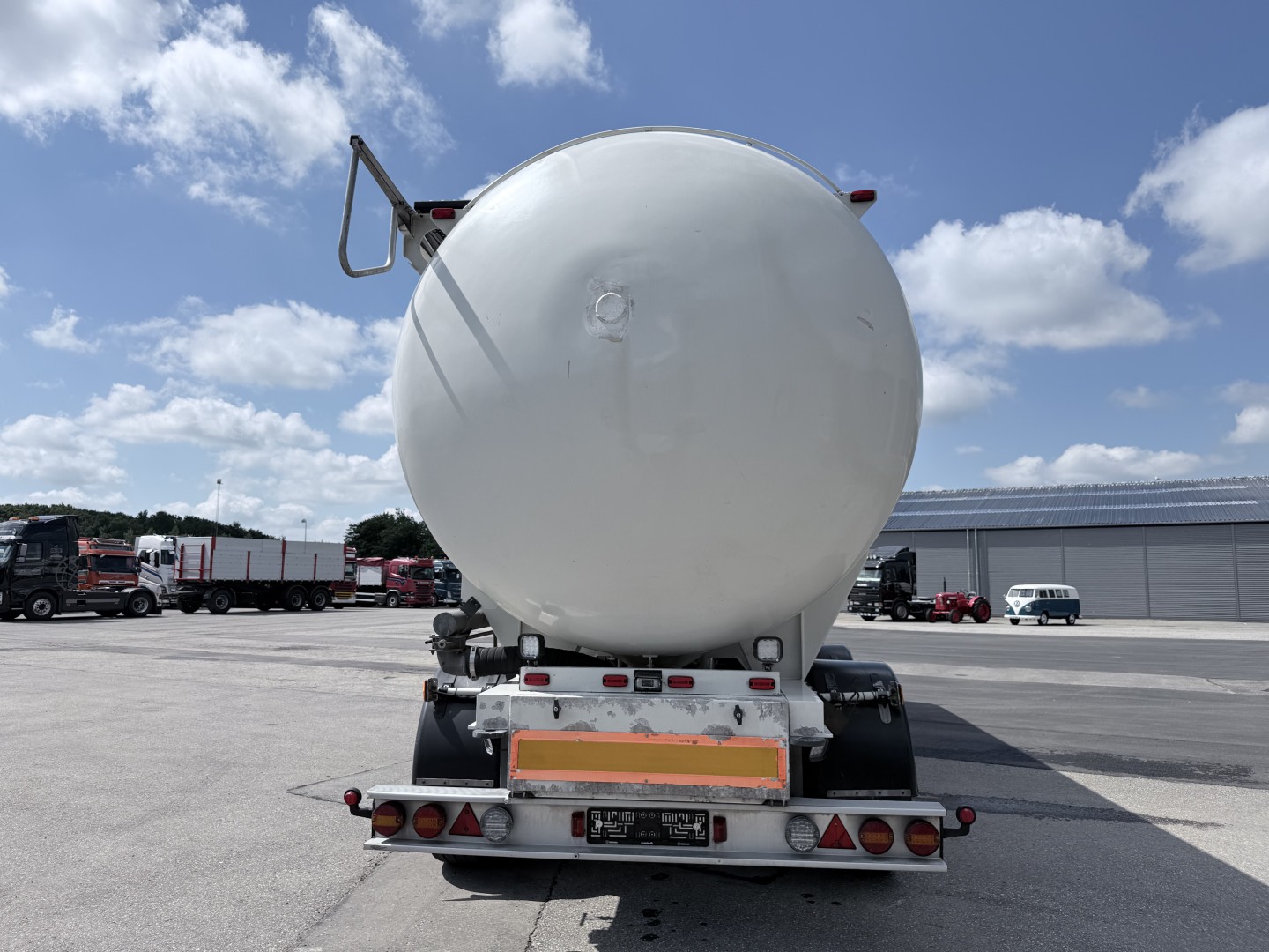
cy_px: 476
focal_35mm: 24
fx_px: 880
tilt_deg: +7.0
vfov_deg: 56.8
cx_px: 634
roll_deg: +1.8
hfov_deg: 71.6
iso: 80
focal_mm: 6.76
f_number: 1.78
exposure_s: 1/9091
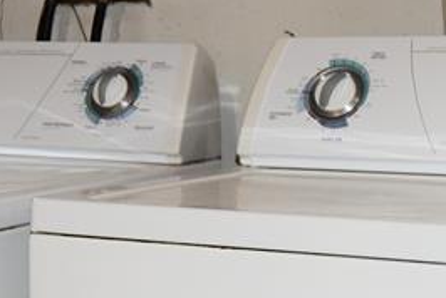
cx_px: 98
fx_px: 1414
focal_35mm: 114
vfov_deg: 12.0
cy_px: 117
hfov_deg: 17.8
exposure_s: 1/60
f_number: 6.3
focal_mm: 28
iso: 2000
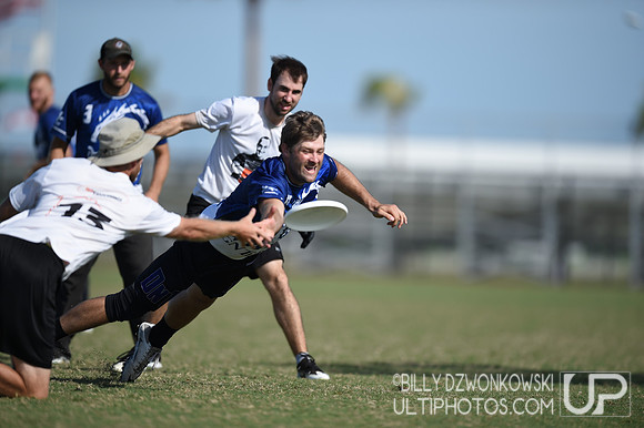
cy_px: 214
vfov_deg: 3.4
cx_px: 322
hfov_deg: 5.2
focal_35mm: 400
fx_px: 7151
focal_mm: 400
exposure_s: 1/2500
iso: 100
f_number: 2.8
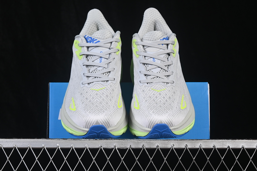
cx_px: 128
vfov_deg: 18.2
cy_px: 86
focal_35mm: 75
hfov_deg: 27.0
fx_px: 535
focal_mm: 50
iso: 160
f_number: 8
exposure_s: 1/60
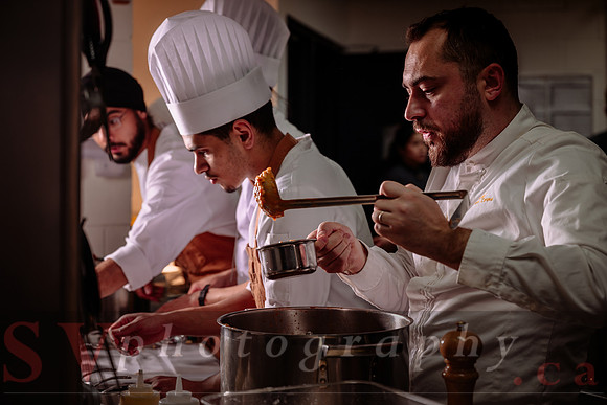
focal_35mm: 70
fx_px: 1180
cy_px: 202
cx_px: 304
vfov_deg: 19.5
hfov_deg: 28.8
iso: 100
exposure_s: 1/100
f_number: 4
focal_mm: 70
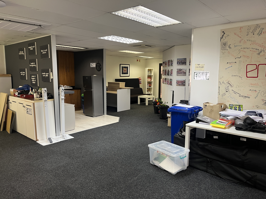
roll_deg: -0.1
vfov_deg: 53.1
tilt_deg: -9.1
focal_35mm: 26
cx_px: 133
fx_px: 200
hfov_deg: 67.3
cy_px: 100
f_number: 1.6
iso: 125
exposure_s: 1/50
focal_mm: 5.1
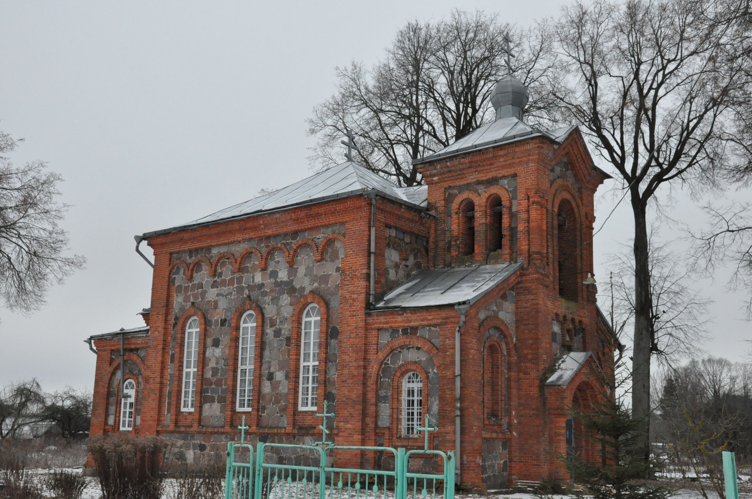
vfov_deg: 34.1
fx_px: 814
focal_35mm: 39
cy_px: 250
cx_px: 376
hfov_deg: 49.6
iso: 2000
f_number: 13
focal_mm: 26
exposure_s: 1/160
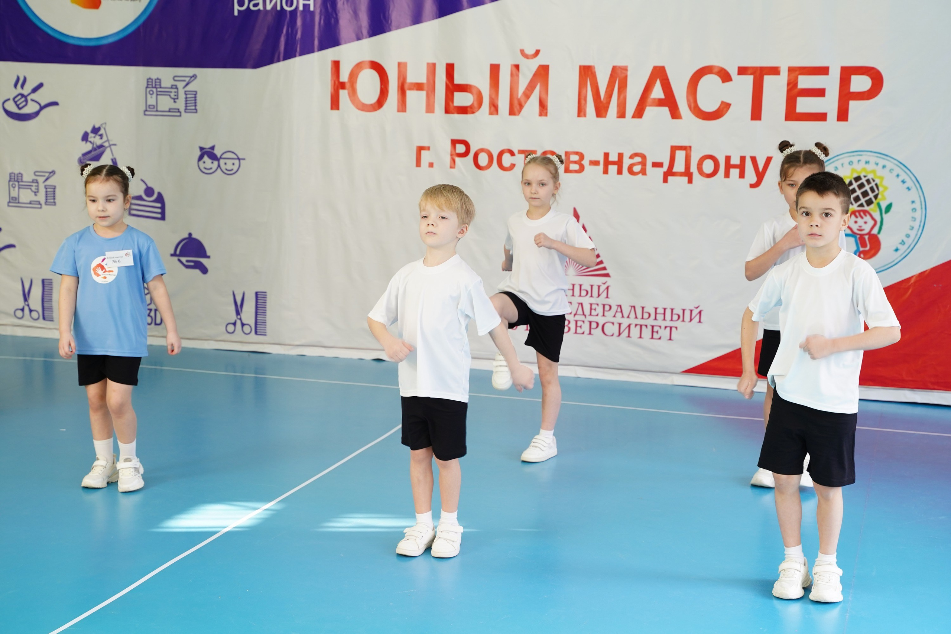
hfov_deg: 34.5
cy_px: 317
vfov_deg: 23.4
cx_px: 476
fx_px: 1532
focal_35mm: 58
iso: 640
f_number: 5
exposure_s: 1/160
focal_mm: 58
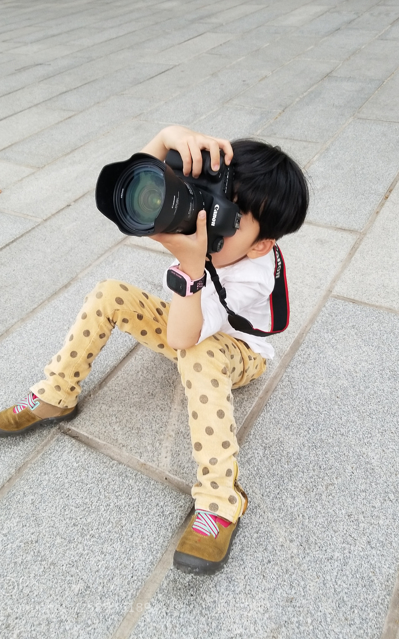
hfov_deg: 44.5
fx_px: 487
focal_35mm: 28
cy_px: 315
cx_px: 182
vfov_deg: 66.5
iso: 100
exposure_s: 1/50
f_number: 1.7
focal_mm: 4.25
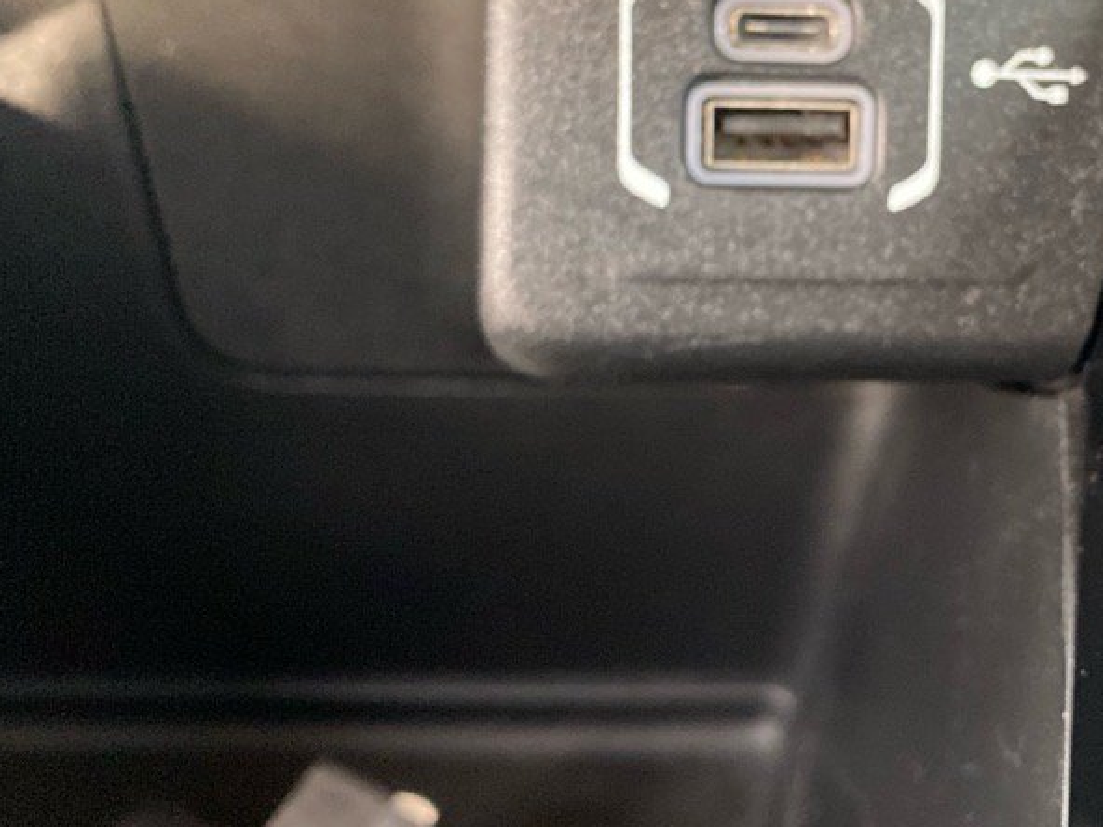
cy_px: 171
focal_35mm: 45
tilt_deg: -30.3
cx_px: 879
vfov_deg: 31.4
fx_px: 1434
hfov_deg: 40.4
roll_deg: -3.3
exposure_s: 1/58
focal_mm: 4.25
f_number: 1.8
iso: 500
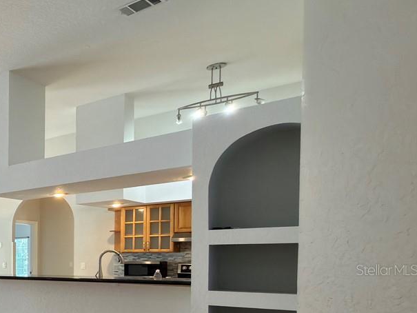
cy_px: 270
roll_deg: +0.7
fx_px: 446
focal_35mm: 37
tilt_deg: -1.6
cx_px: -130
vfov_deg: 36.7
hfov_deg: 34.5
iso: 64
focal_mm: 2.22
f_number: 2.2
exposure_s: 1/30
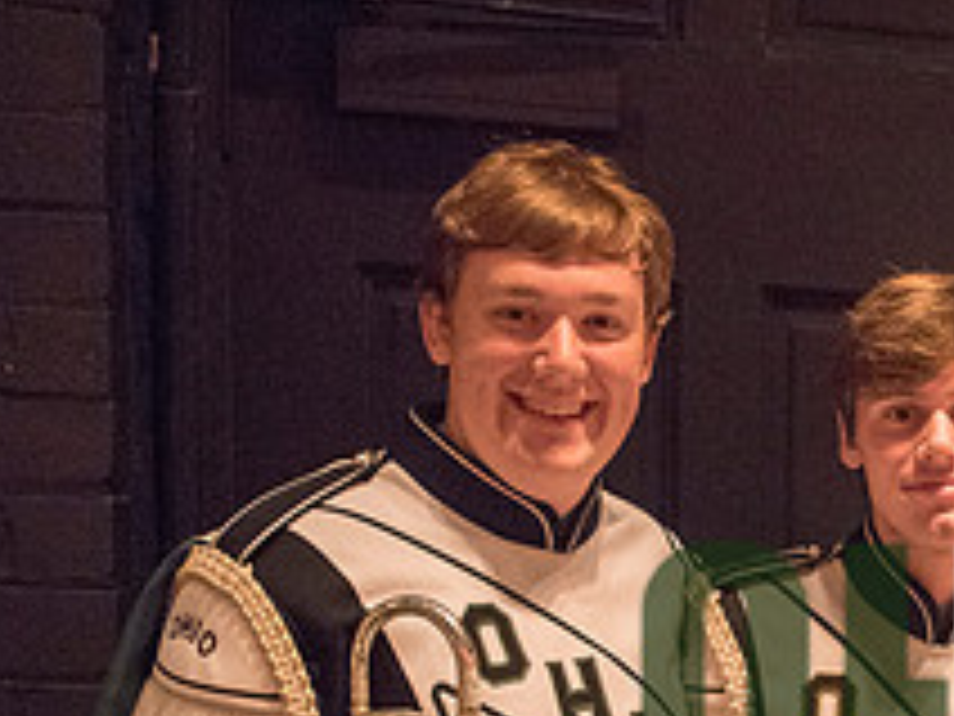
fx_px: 1736
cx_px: 981
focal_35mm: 63
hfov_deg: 28.6
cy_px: 754
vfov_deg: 22.2
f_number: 3.5
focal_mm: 24
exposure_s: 1/60
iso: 4000
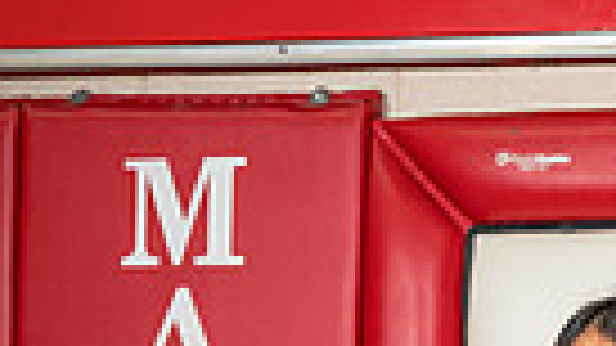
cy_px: 935
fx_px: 2580
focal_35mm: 158
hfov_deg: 13.5
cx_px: 531
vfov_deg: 7.1
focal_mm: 46
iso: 1000
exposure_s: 1/250
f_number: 4
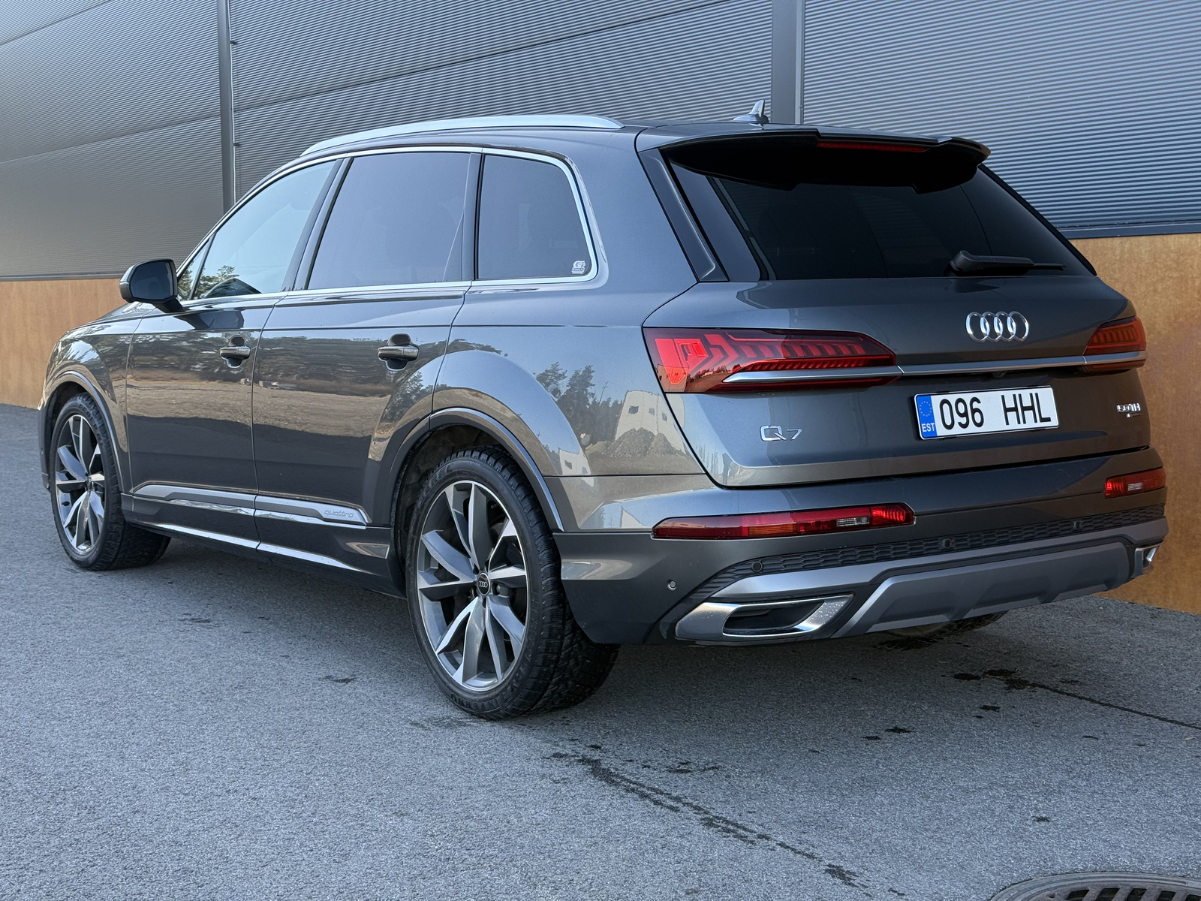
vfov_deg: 30.3
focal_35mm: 48
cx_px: 600
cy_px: 450
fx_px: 1665
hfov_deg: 39.7
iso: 80
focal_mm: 6.76
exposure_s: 1/596
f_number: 1.78
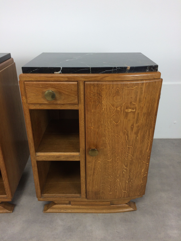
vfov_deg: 61.7
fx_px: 202
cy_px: 120
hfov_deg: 48.2
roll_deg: +0.3
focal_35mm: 29
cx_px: 90
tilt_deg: -28.1
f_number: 2.2
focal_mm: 4.15
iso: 50
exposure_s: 1/33
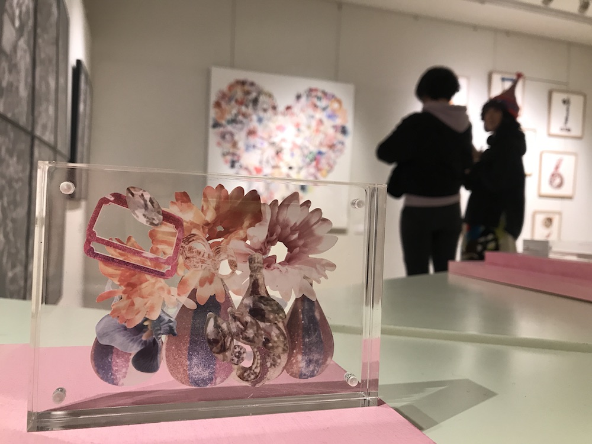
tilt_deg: -0.4
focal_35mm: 28
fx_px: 479
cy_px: 222
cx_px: 296
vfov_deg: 49.7
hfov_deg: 63.4
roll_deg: -2.5
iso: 32
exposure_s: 1/33
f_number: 1.8
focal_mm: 3.99
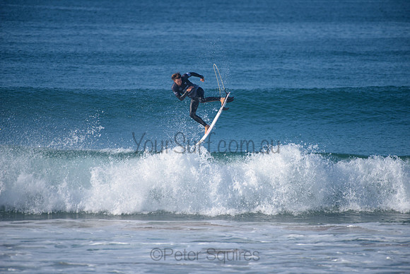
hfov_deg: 4.1
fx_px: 5696
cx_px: 205
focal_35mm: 500
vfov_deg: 2.8
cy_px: 137
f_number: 5.6
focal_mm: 500
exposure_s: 1/2000
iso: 200
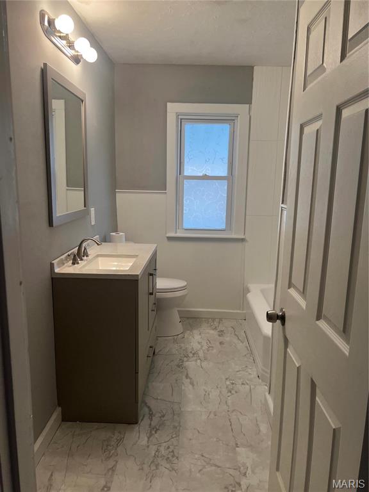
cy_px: 246
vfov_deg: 67.3
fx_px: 370
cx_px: 184
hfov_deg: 53.1
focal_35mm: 26
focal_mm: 5.7
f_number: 1.5
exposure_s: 1/120
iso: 125
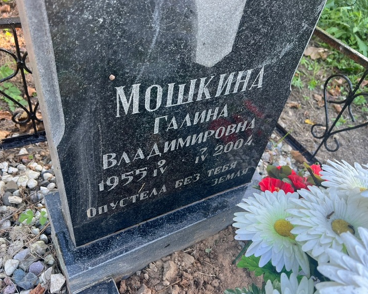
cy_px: 148
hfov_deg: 62.2
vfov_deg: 51.5
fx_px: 305
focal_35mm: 28
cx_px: 189
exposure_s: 1/198
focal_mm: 5.7
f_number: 1.5
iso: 50
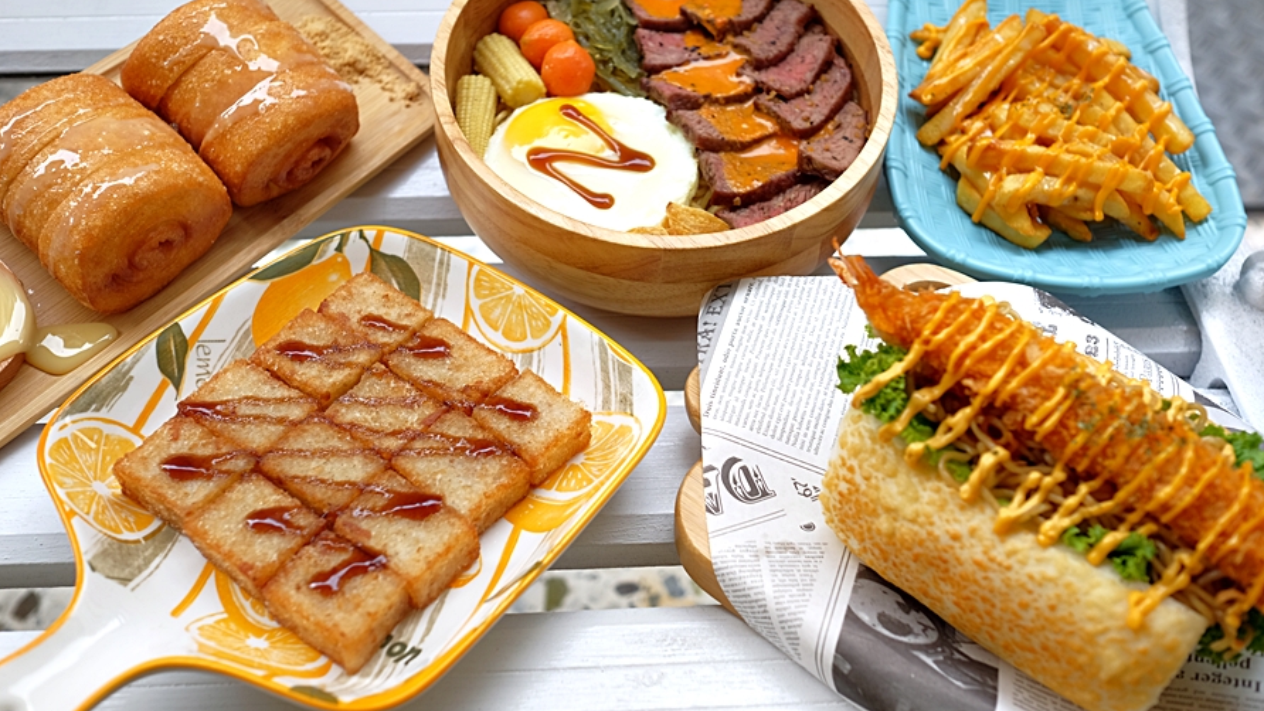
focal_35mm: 37
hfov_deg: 54.0
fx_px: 1240
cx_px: 632
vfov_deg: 32.0
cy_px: 322
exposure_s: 1/90
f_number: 3.6
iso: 100
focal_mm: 23
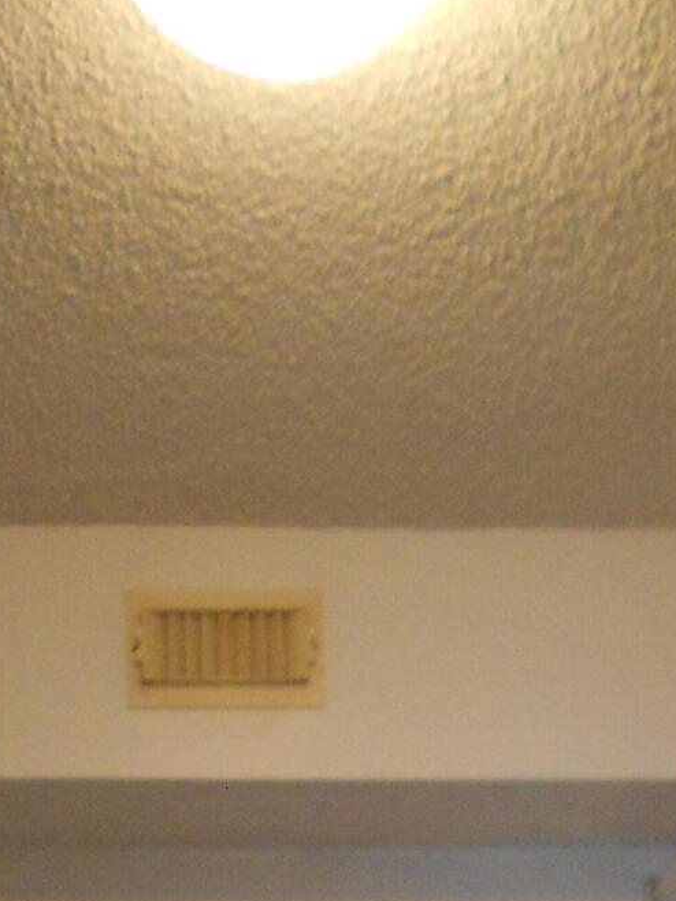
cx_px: 335
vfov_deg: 21.2
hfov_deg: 18.7
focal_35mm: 79
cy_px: 1316
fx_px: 2056
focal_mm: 4.6
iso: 400
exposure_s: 1/30
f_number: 3.2
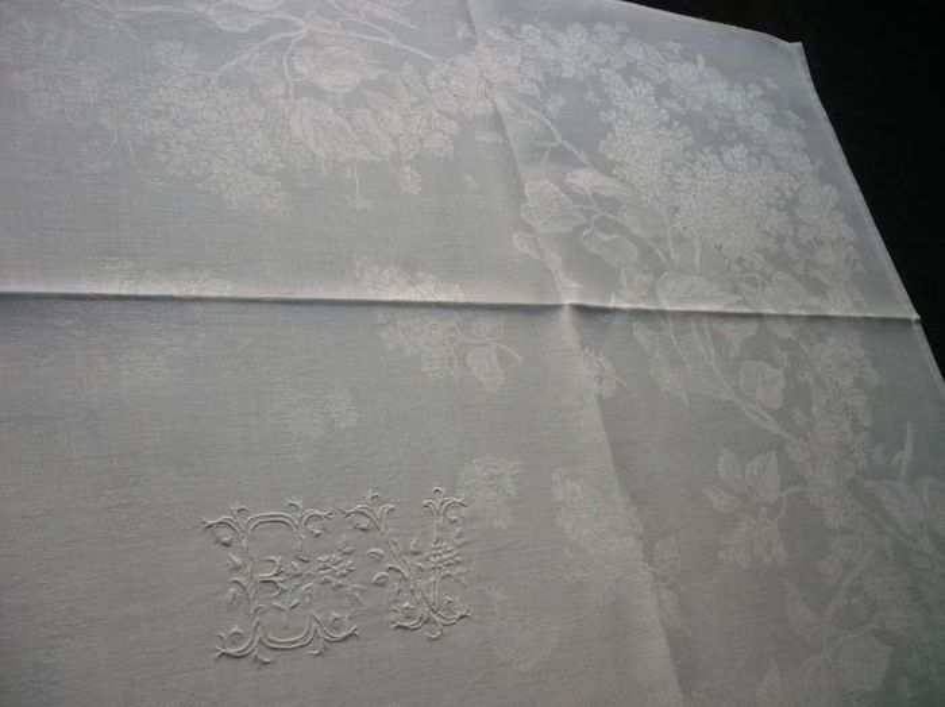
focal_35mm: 35
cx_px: 472
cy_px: 354
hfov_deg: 52.7
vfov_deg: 40.7
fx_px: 955
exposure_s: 1/320
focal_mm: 5.8
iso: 400
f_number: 2.8
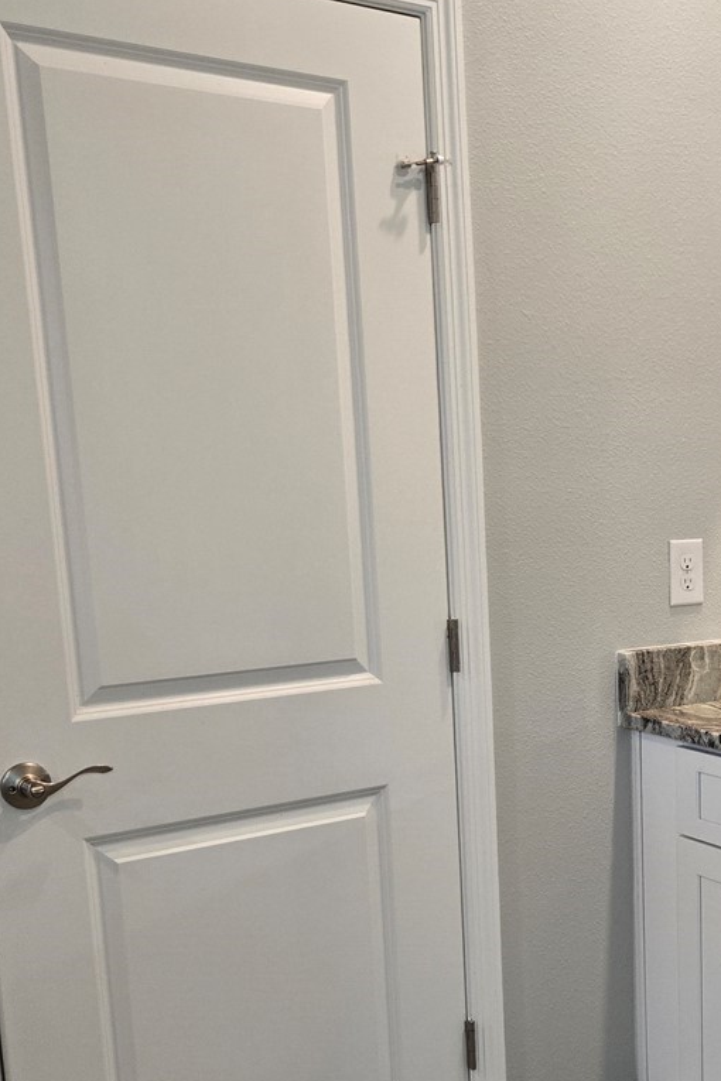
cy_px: 763
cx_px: 741
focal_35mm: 50
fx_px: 1502
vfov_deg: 38.9
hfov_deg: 25.5
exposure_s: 1/120
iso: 200
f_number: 1.8
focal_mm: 5.4
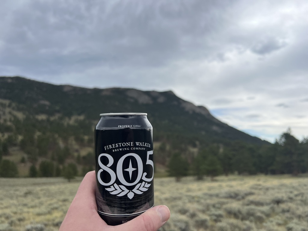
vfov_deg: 53.1
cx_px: 154
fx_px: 231
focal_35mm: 26
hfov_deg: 67.3
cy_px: 116
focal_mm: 5.7
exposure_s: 1/4115
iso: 50
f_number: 1.5
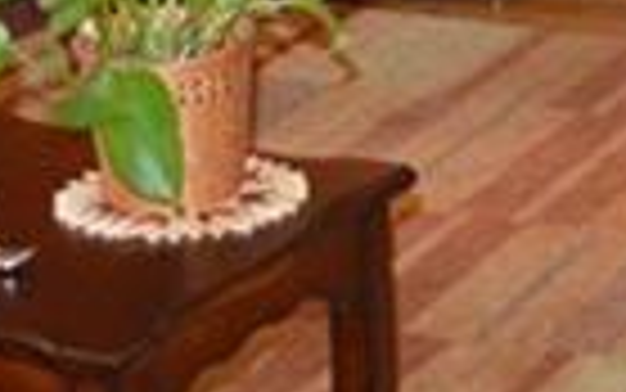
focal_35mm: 203
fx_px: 3465
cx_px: 1049
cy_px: -617
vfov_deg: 6.1
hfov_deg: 9.9
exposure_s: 1/60
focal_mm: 18
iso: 1800
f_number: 3.5
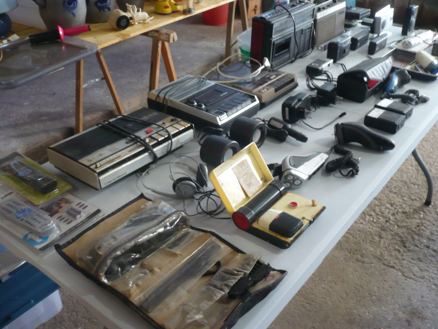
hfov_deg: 52.6
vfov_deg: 40.7
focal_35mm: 35
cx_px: 219
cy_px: 164
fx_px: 443
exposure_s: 1/8
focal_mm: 5.8
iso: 200
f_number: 2.8
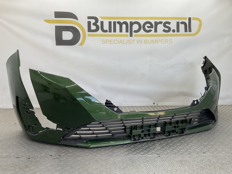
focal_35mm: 29
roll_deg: -1.3
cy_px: 87
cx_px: 116
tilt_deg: -8.8
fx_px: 194
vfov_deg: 48.2
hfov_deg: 61.7
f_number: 1.8
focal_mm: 3
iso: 16
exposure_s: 1/121
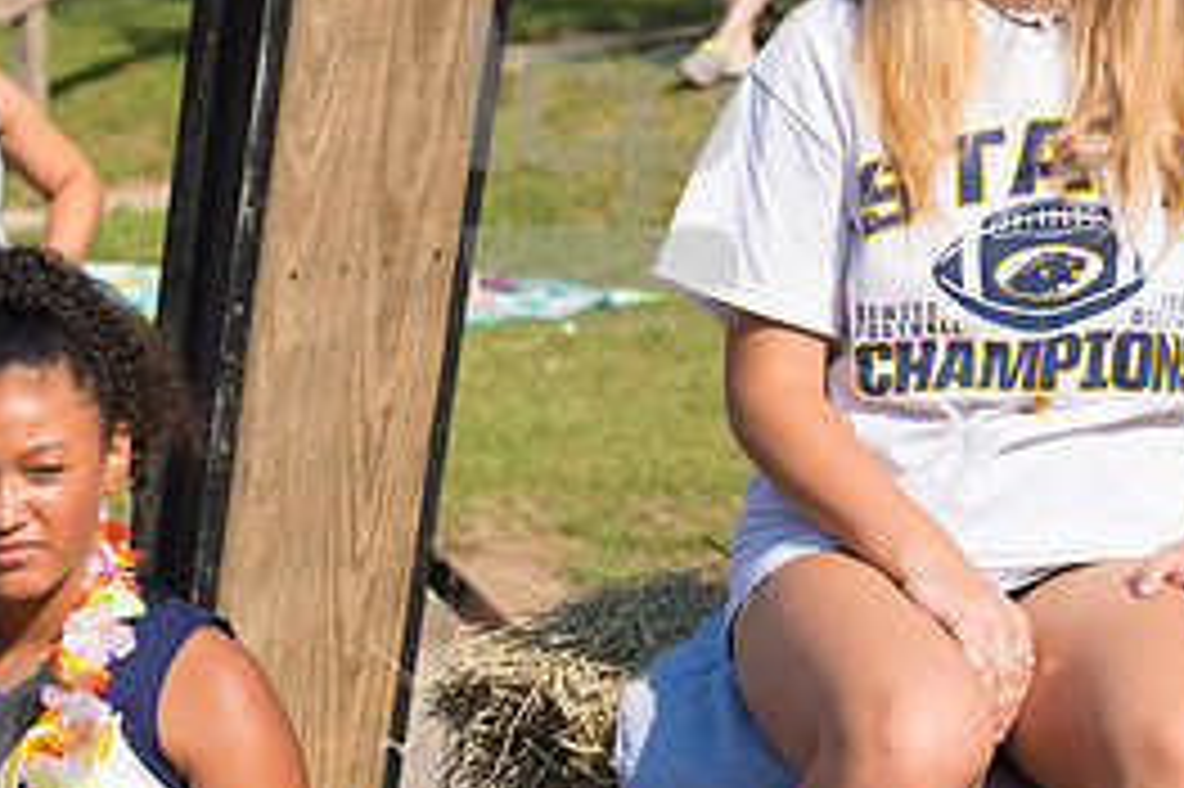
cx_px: -36
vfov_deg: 7.5
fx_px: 5949
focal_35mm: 181
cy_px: 790
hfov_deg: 11.2
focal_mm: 82
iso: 320
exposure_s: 1/800
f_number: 6.3
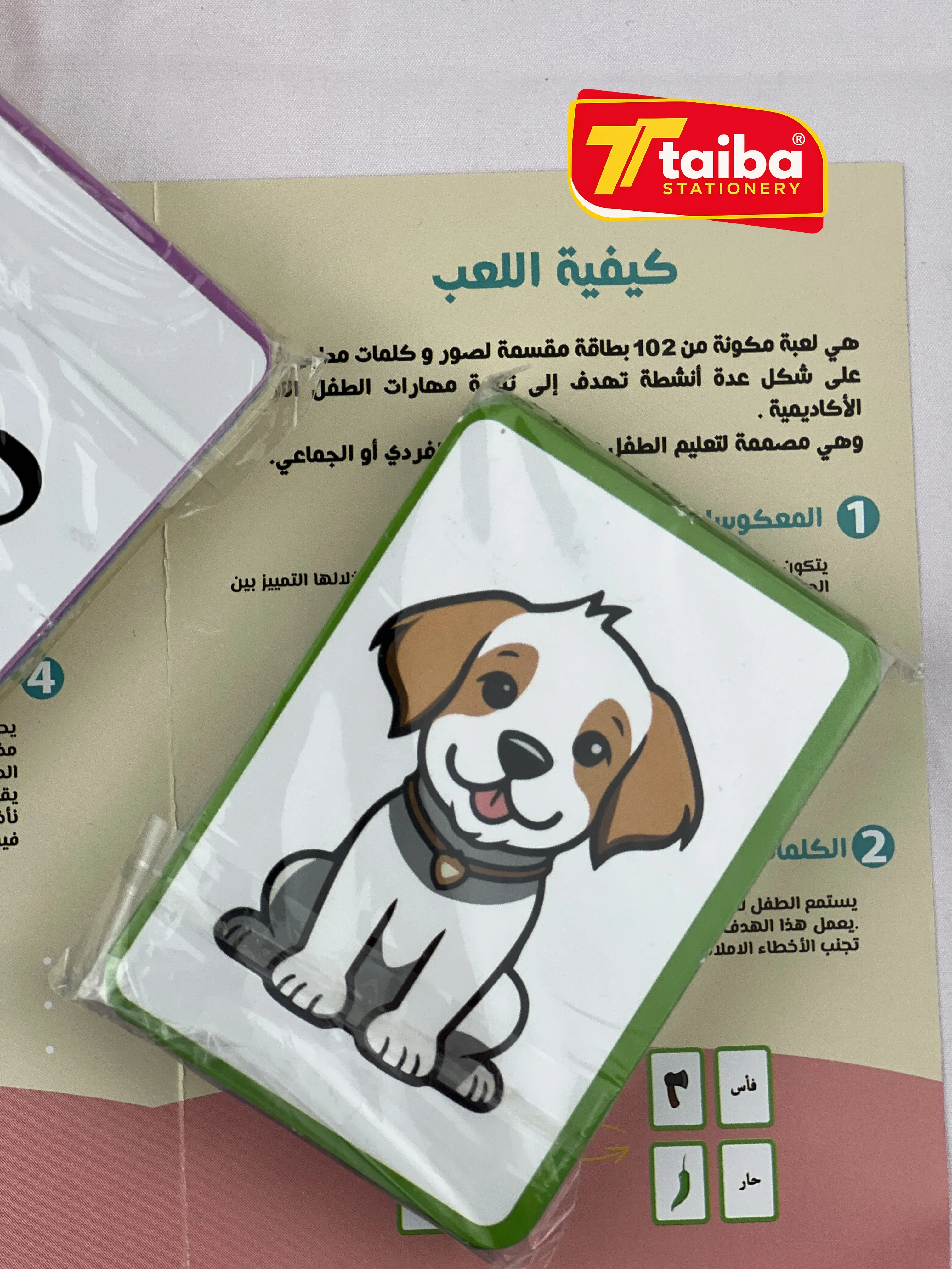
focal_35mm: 77
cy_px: 634
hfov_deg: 19.1
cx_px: 476
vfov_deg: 25.3
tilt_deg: -86.3
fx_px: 2824
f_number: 2.8
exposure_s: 1/259
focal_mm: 9
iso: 25
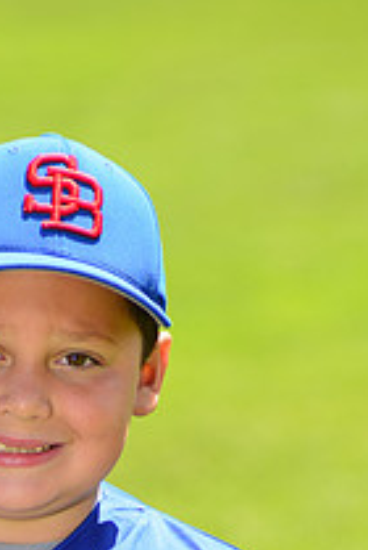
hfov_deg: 2.9
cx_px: 30
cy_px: 632
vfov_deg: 4.4
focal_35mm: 471
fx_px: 7198
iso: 100
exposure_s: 1/250
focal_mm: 170
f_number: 5
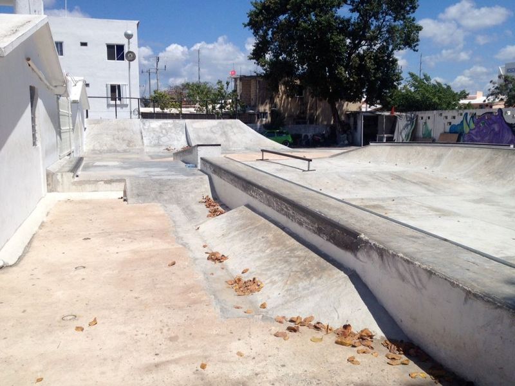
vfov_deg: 40.7
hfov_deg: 52.6
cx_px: 258
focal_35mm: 35
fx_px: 521
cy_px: 193
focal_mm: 4.28
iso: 50
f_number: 2.4
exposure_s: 1/3247
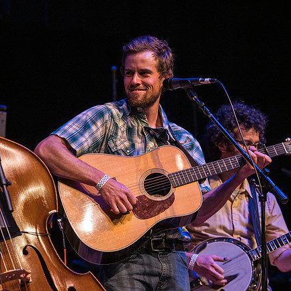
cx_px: 150
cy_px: 146
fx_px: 2140
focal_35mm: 225
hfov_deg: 7.8
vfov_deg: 7.8
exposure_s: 1/250
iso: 800
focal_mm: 95
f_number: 2.8
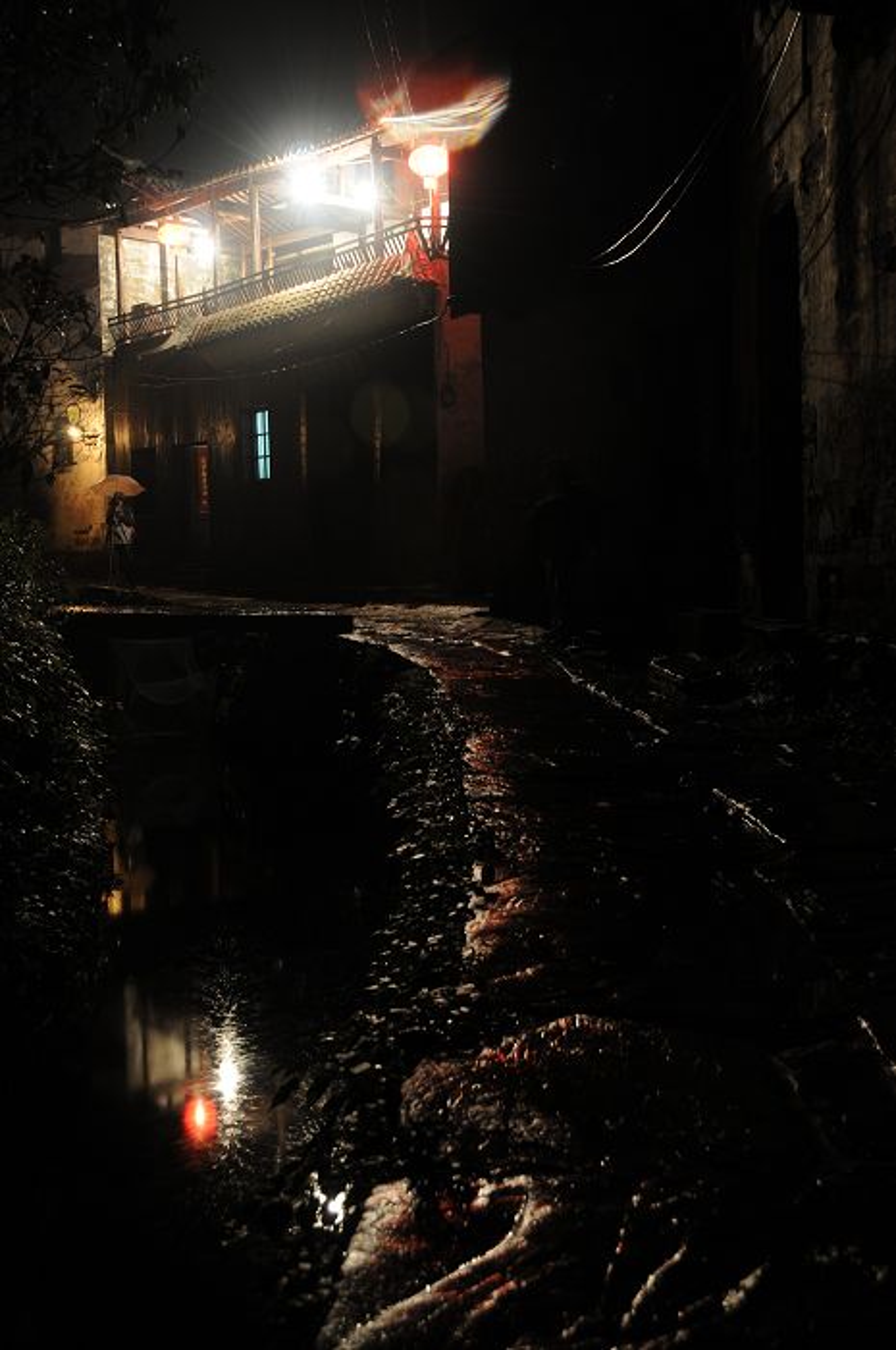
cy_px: 675
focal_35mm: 40
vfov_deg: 48.0
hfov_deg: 32.9
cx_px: 448
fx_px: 1516
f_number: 5.6
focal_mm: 27
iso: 320
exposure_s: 6
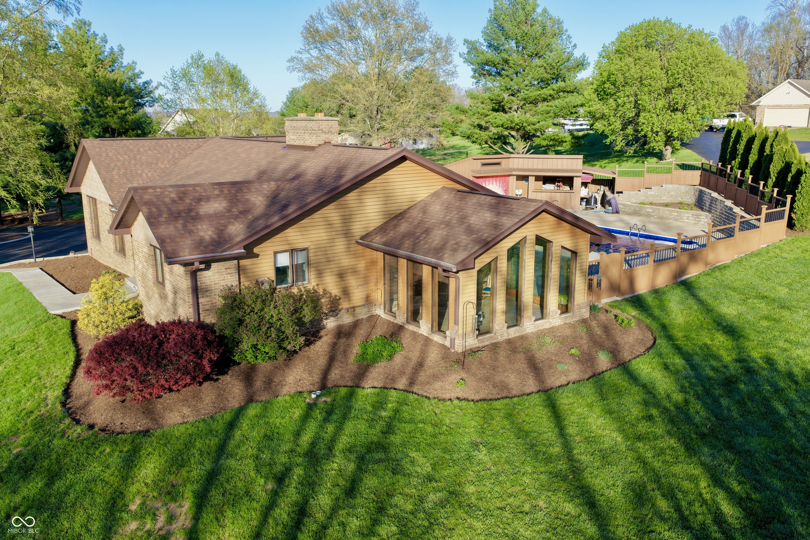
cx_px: 405
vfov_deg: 46.4
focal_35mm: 28
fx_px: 630
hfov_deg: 65.5
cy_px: 270
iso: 100
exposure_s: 1/500
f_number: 2.8
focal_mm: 14.45
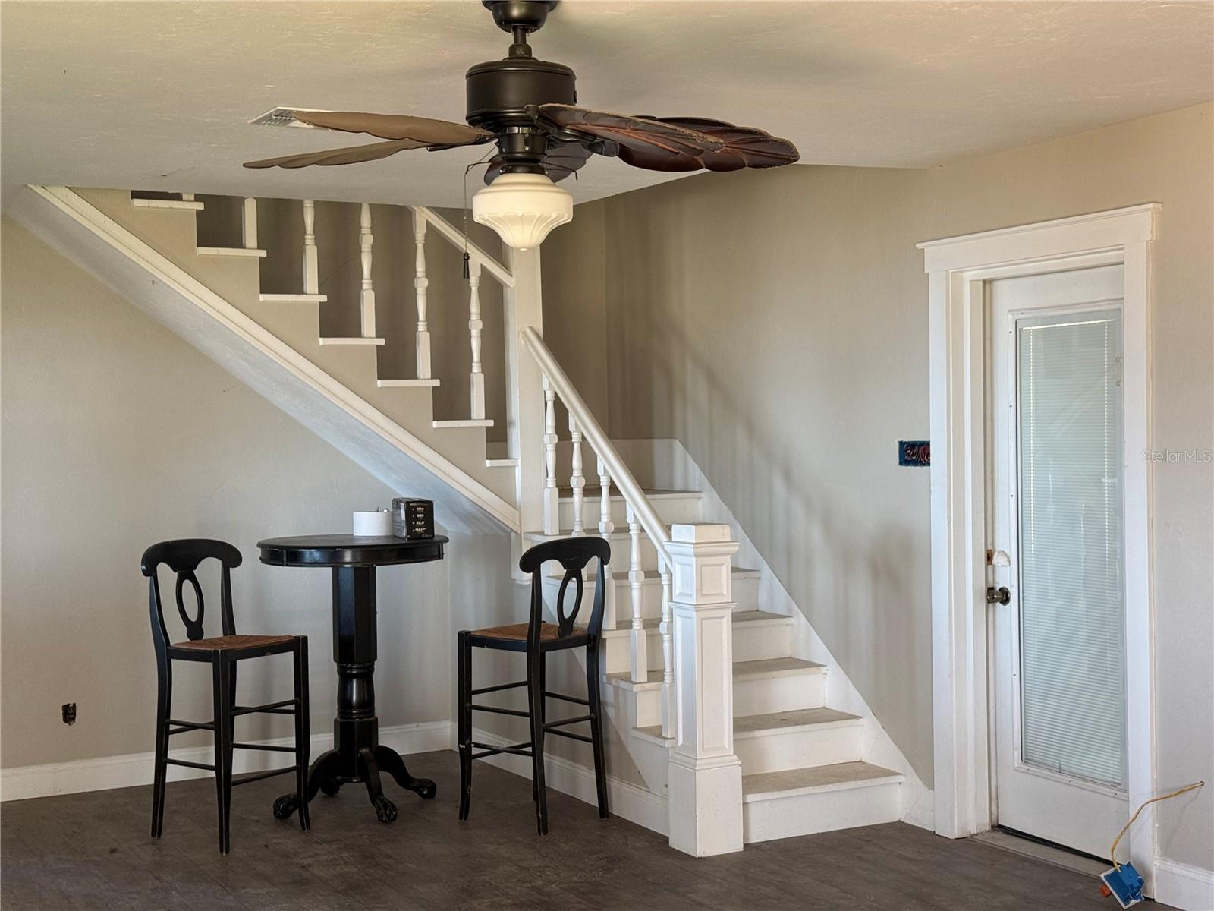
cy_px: 456
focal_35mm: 48
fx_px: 1683
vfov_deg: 30.3
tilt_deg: -0.1
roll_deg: +1.3
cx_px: 607
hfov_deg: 39.7
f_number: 1.78
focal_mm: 6.76
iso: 125
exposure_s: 1/60
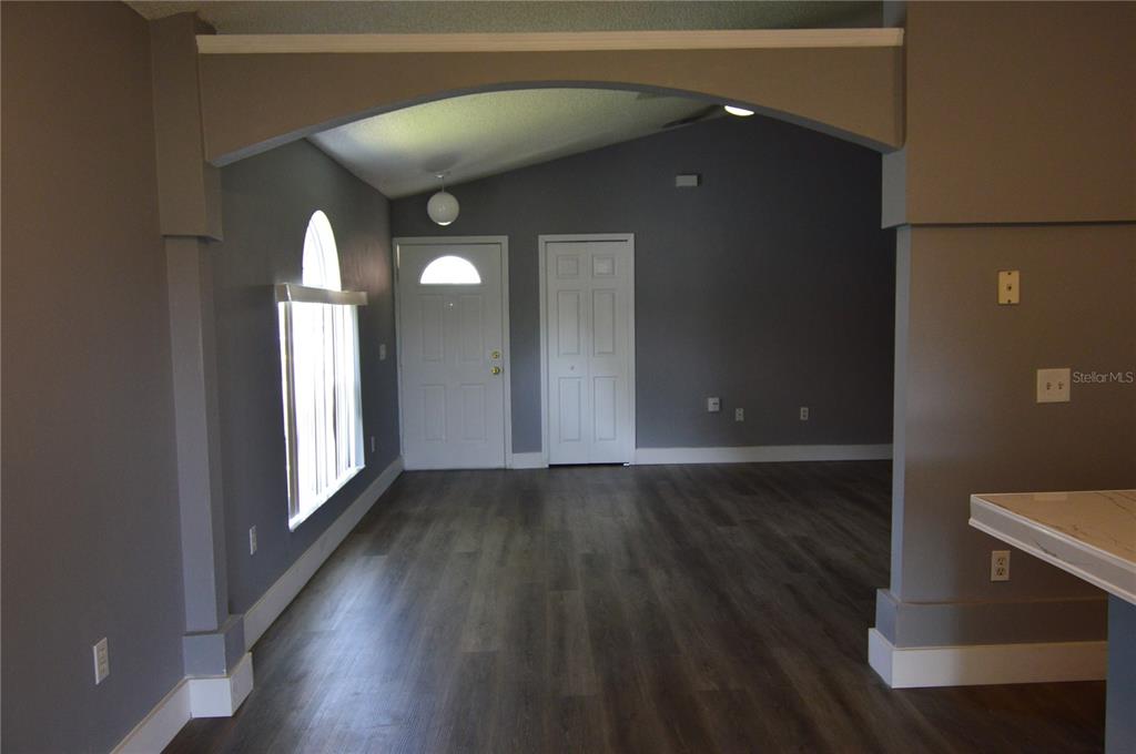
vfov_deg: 47.8
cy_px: 377
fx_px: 851
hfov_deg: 67.4
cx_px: 568
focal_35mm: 27
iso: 800
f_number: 7.1
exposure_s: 1/60
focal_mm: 18
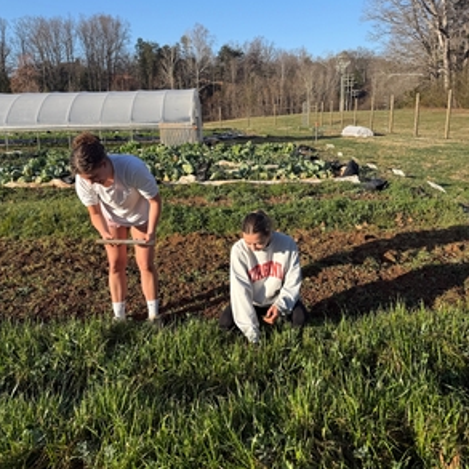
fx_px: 445
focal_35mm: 29
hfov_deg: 55.6
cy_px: 197
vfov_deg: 55.4
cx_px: 232
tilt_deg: -11.7
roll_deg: -1.3
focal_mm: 6.76
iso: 80
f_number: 1.78
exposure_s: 1/2801
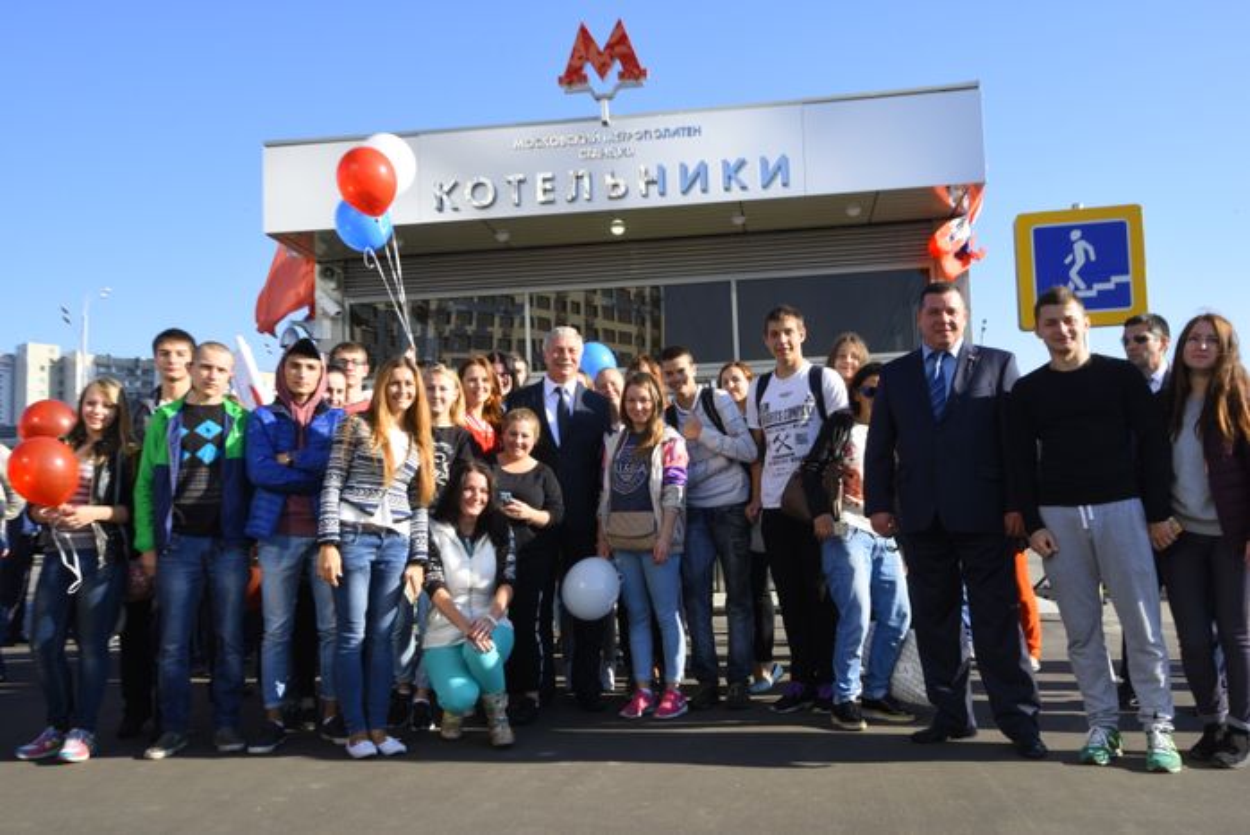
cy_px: 418
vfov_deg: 37.9
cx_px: 625
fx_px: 1216
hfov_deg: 54.4
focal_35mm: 35
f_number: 20
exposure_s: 1/100
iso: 500
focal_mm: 35
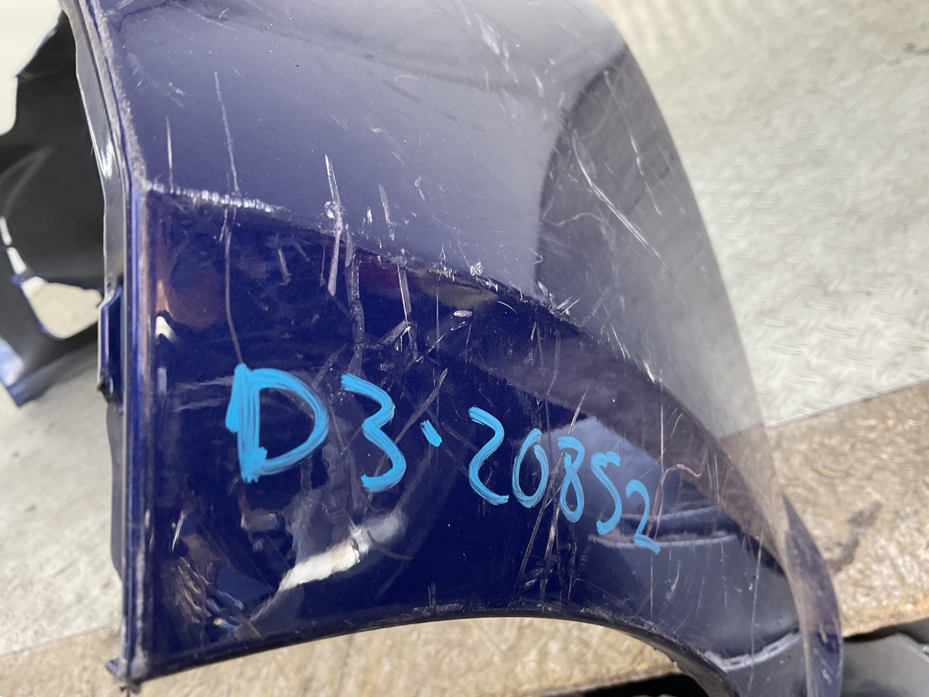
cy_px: 348
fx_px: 778
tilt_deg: -30.1
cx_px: 464
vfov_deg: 48.2
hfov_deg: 61.7
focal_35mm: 29
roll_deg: +31.0
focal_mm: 3
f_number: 1.8
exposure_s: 1/100
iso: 50
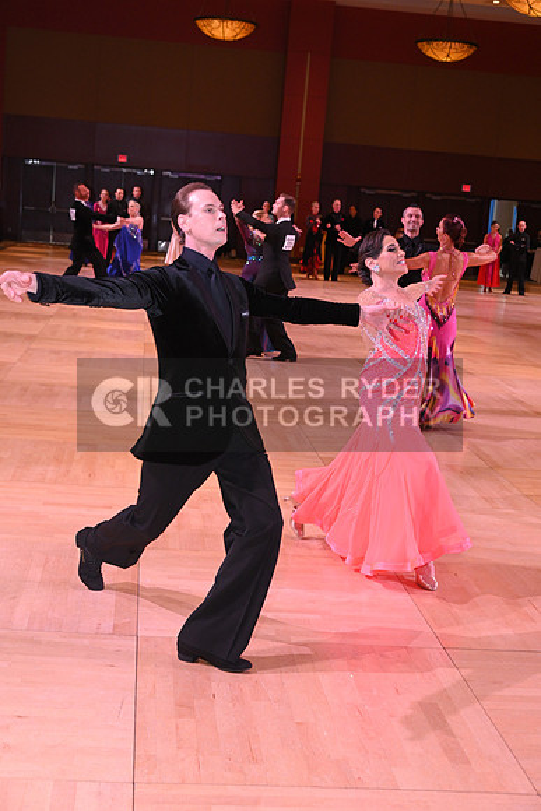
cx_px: 270
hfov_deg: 26.0
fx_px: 1171
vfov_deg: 38.2
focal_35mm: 52
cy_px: 406
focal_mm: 52
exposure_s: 1/200
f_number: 5.6
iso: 2500
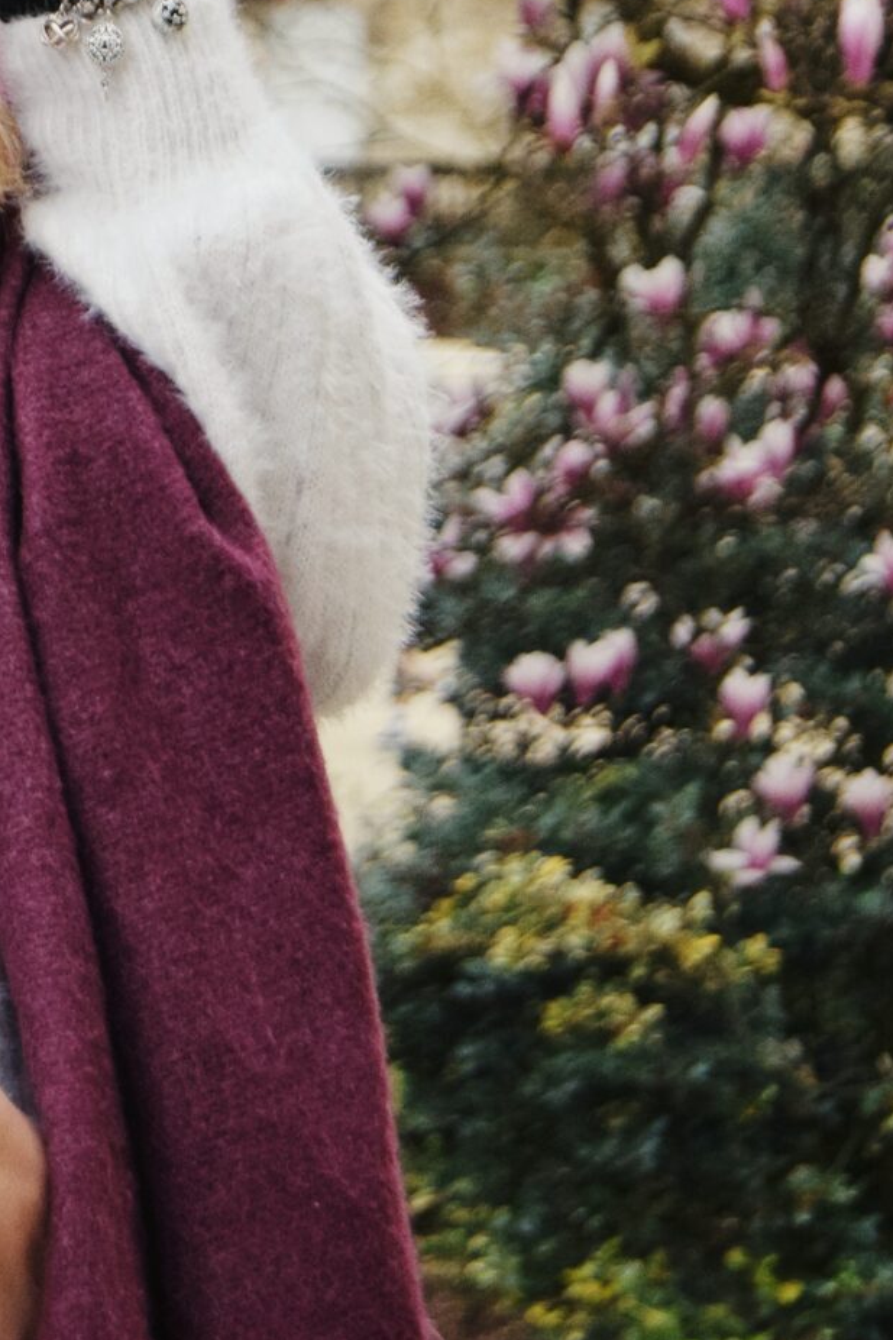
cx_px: -225
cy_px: 71
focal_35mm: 228
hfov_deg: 6.0
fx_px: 8494
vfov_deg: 9.0
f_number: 5.6
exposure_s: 1/1000
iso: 800
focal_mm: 55
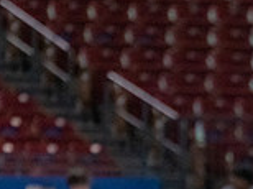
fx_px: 7706
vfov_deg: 1.4
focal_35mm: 1056
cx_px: 365
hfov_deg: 1.9
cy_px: 300
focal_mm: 291
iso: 8000
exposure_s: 1/1000
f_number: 5.6
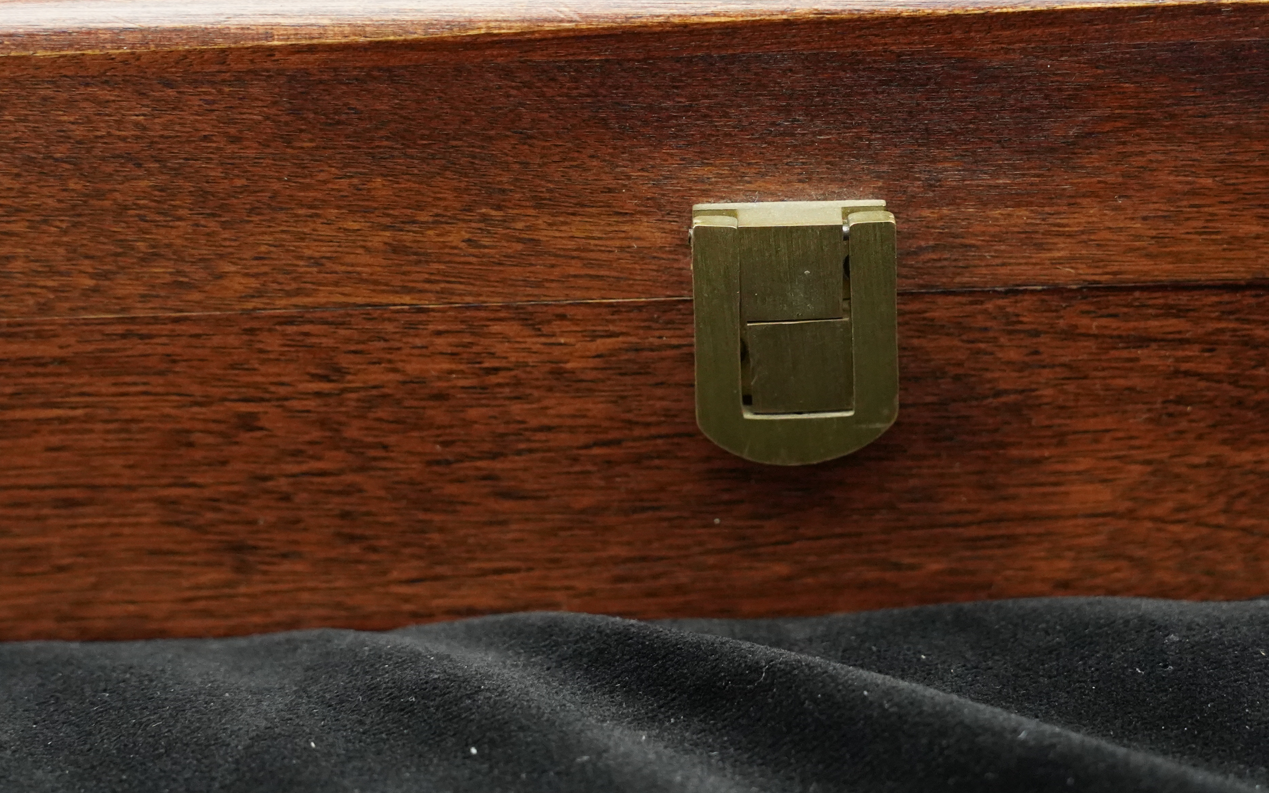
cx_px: 851
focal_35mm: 69
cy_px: 313
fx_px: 2392
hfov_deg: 29.5
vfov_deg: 18.8
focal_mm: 42.1
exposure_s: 1/50
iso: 8000
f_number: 6.3
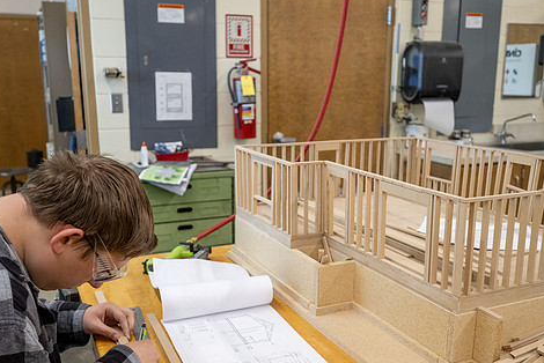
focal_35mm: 37
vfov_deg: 35.9
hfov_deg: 51.9
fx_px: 559
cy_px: 217
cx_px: 272
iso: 1600
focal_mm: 30
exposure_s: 1/400
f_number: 4
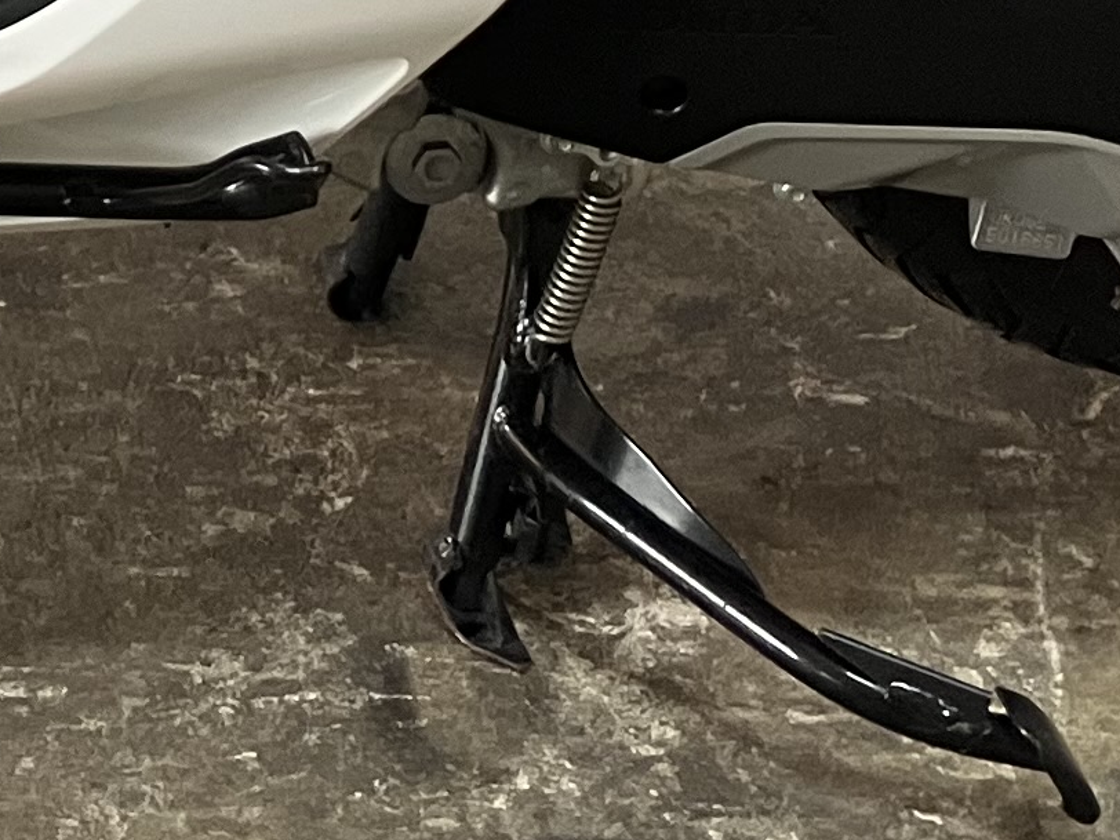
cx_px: -109
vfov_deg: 10.0
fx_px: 4497
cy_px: -794
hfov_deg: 13.9
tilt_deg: -15.7
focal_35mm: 139
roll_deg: -1.8
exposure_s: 1/60
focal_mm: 3.99
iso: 100
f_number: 1.8
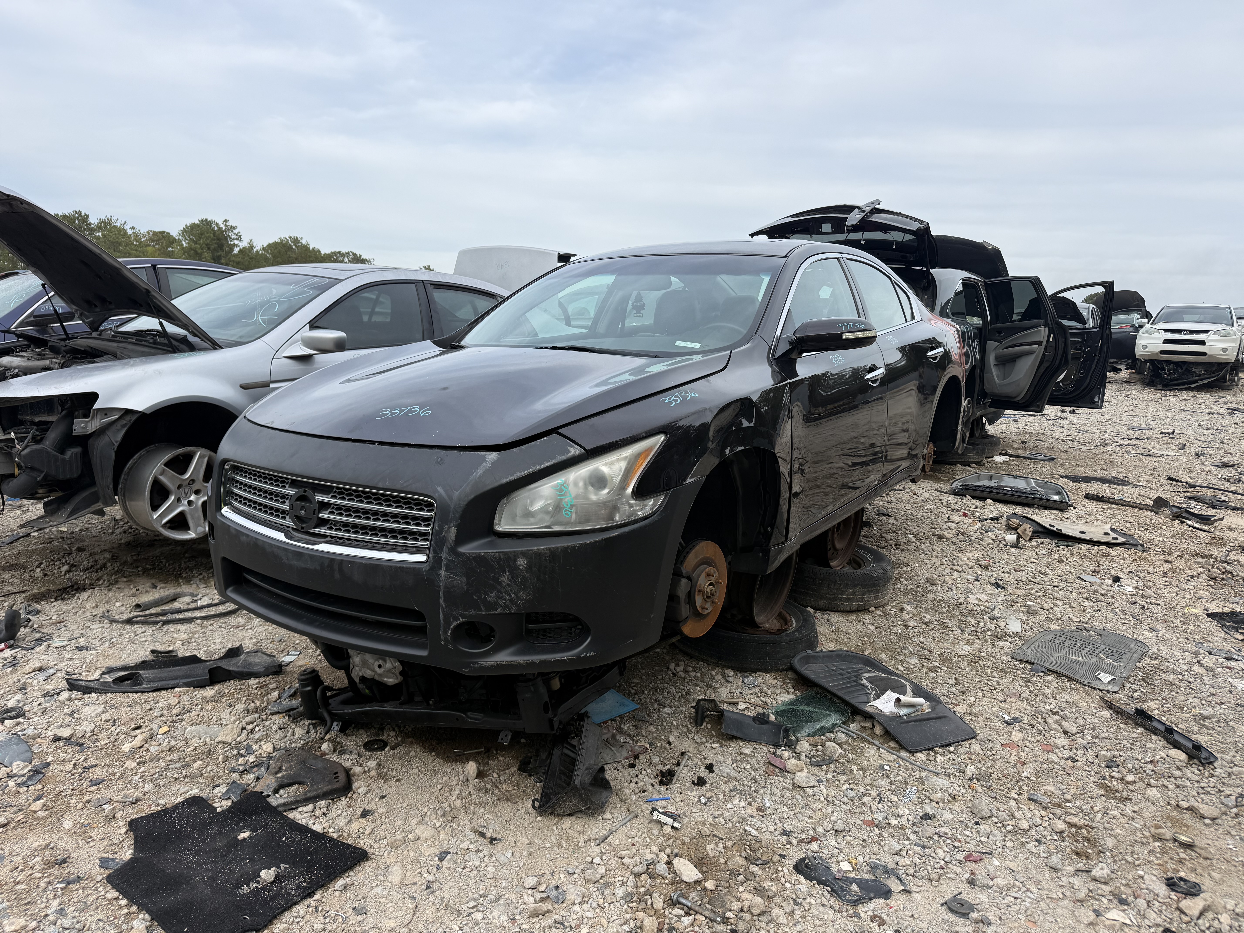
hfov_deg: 71.6
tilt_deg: -3.5
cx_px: 622
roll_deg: -3.0
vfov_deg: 56.8
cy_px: 466
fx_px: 862
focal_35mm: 24
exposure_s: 1/1770
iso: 80
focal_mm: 6.76
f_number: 1.78
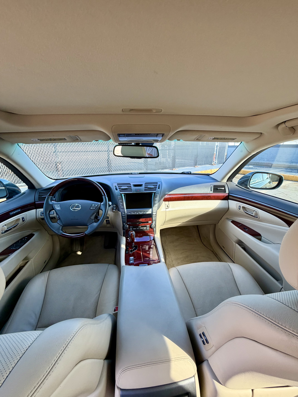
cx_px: 149
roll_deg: +0.3
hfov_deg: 85.7
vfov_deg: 102.1
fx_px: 161
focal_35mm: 14
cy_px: 198
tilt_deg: -16.7
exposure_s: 1/121
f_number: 2.2
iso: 80
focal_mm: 2.22
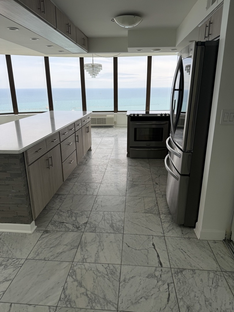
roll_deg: +0.1
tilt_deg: -16.7
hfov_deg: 56.8
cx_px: 117
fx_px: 216
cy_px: 156
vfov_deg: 71.6
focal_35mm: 24
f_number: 1.78
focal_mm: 6.76
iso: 80
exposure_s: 1/1060
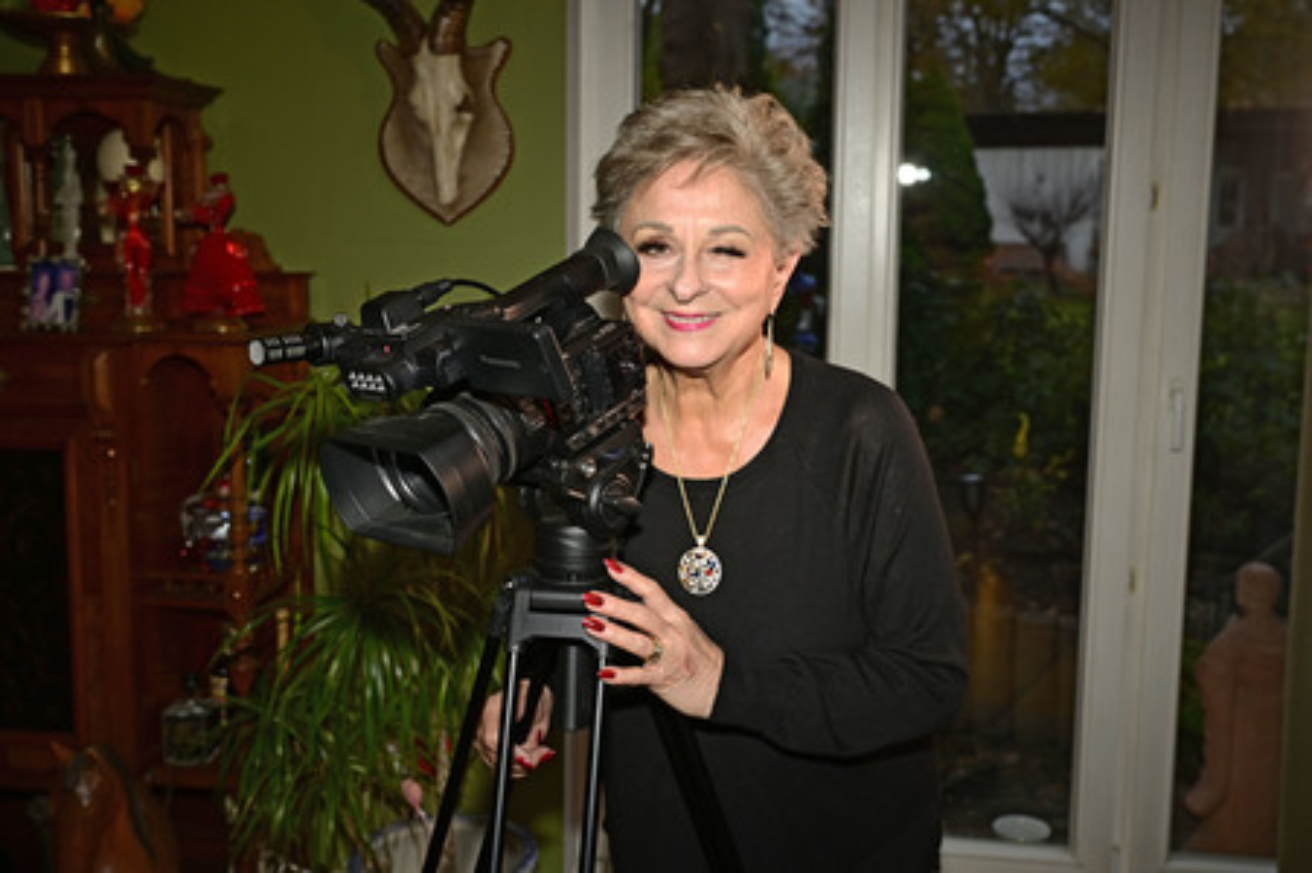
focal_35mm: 35
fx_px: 1275
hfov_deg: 54.5
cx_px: 656
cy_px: 436
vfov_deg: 37.8
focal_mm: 35
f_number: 5.6
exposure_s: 1/200
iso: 1000
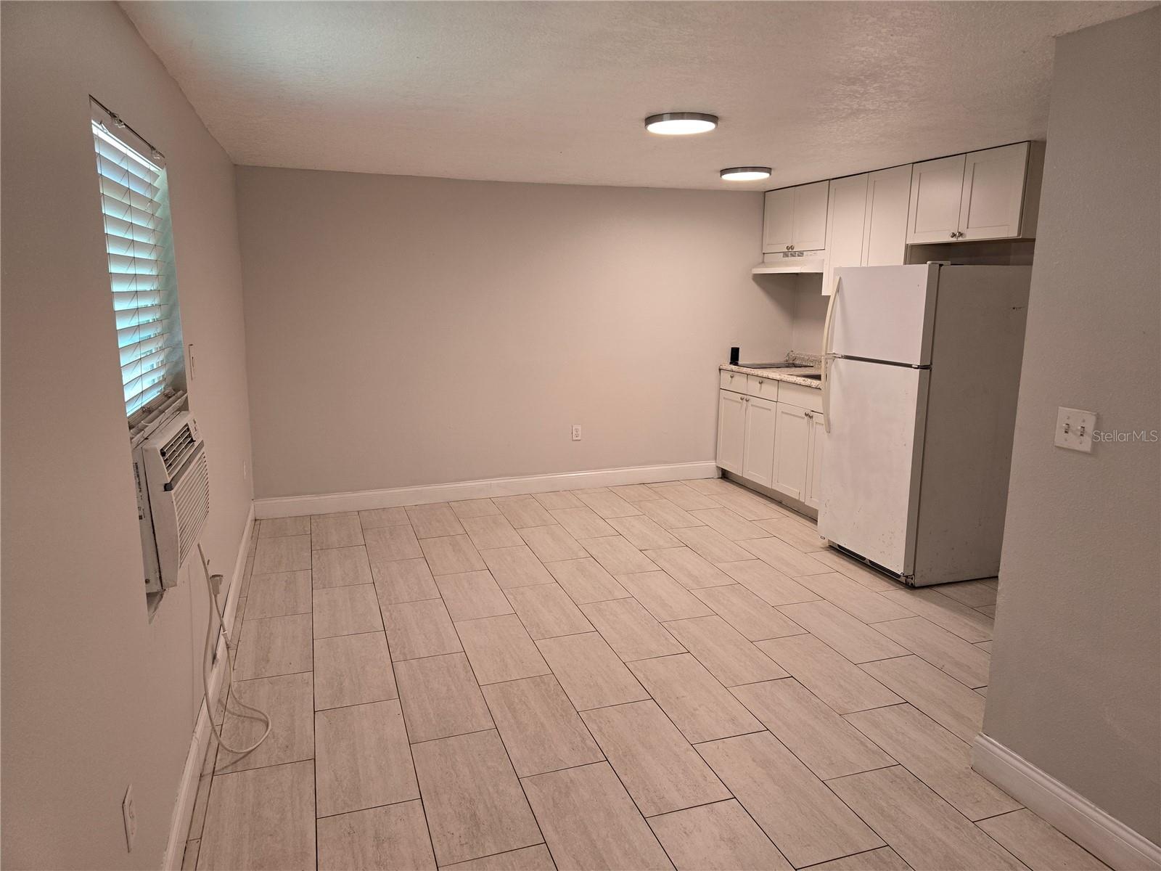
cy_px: 436
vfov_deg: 58.9
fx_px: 771
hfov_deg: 73.9
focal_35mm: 23
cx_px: 580
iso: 200
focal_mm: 6.3
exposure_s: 1/120
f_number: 1.7
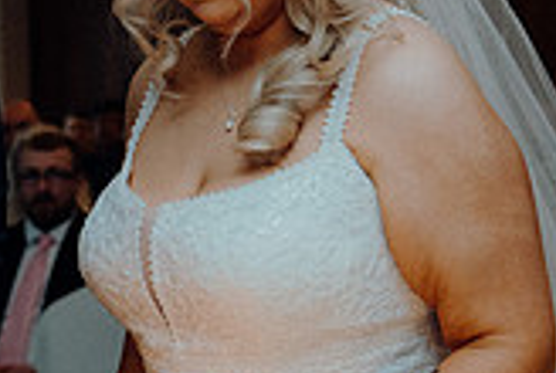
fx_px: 2073
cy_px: 212
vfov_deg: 10.3
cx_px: 51
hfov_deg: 15.1
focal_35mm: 134
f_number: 3.5
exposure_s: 1/160
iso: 2500
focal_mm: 38
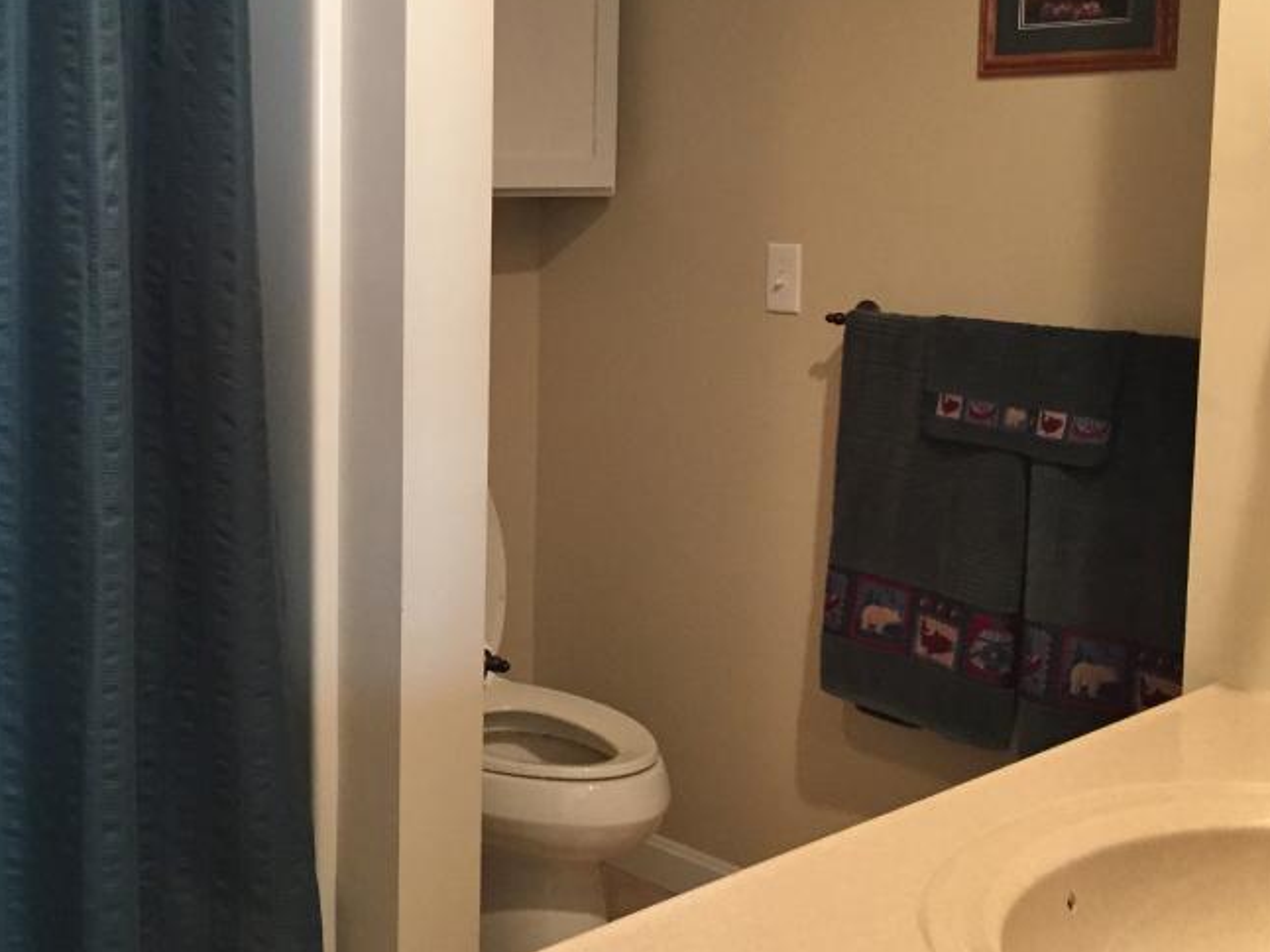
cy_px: 323
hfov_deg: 41.0
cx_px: 495
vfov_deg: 31.3
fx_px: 1687
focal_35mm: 46
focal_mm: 4.15
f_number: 2.2
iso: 250
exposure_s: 1/30
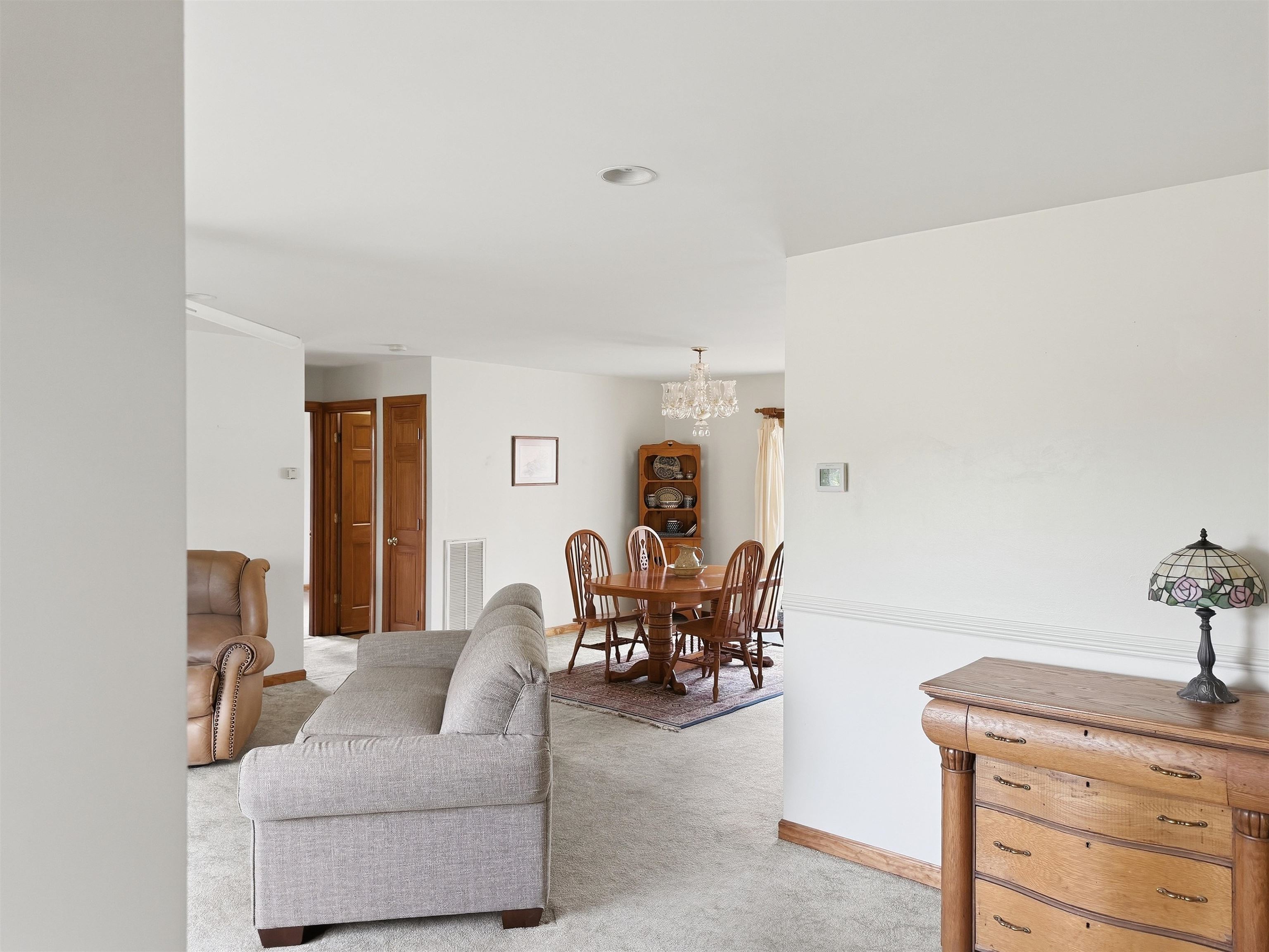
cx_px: 634
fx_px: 880
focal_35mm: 24
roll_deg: -0.9
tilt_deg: -0.8
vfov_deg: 56.8
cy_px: 476
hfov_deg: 71.6
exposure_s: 1/121
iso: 200
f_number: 1.8
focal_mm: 6.8
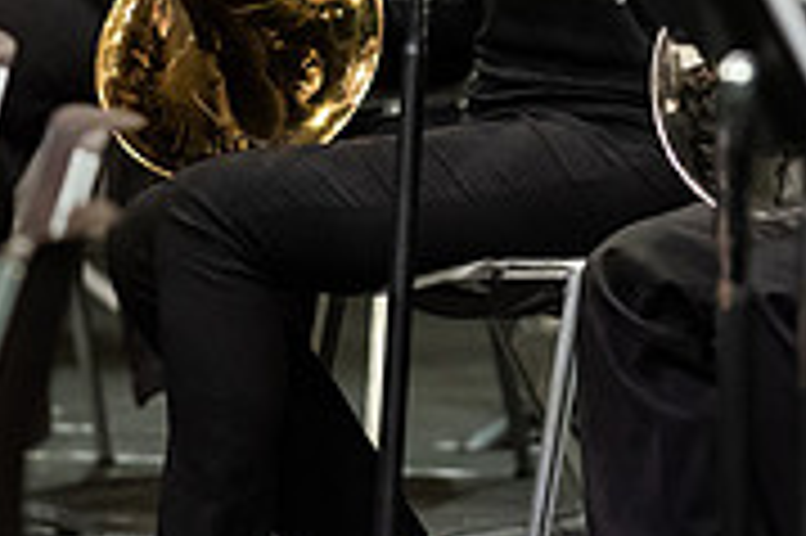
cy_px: -2
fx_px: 21786
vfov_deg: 1.4
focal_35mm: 974
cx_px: 401
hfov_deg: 2.1
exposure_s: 1/250
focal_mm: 300
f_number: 3.2
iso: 3200
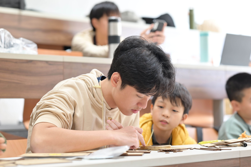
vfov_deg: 16.1
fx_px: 593
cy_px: 84
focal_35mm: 85
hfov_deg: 23.9
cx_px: 126
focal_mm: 85
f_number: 2.8
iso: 400
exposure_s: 1/80
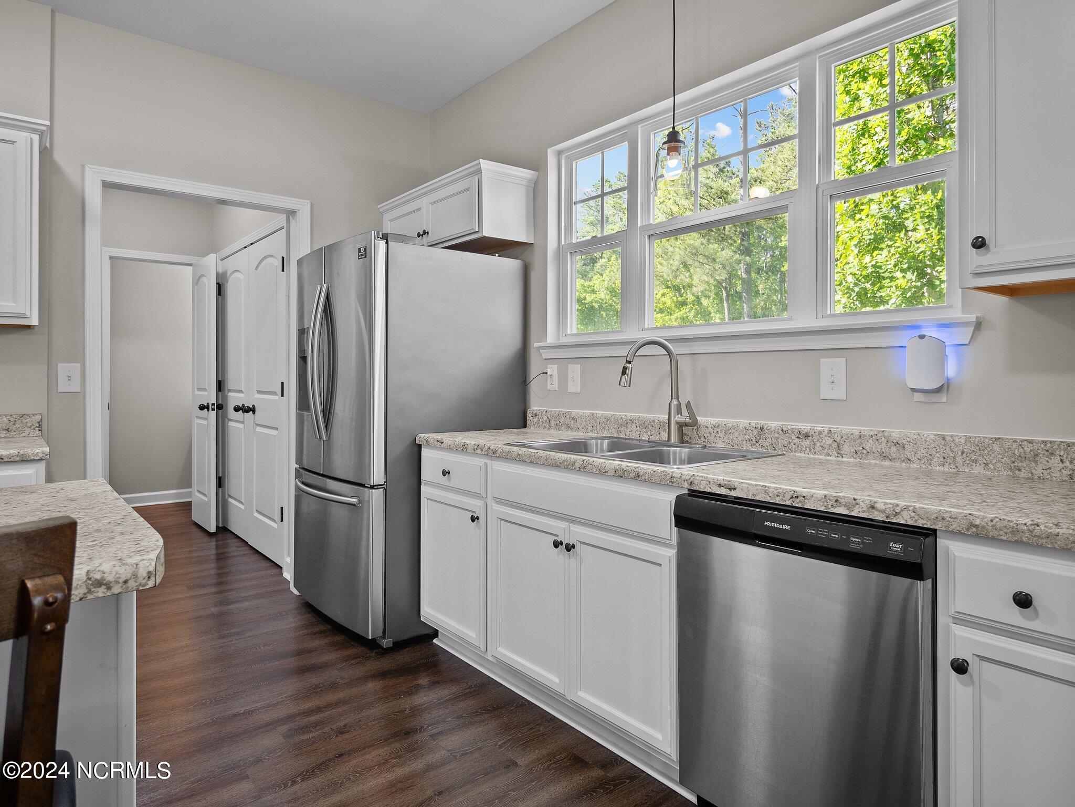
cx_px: 538
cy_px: 404
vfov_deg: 66.0
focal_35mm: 20
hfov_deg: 81.7
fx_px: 621
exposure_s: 1/10
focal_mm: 10
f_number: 4
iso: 200
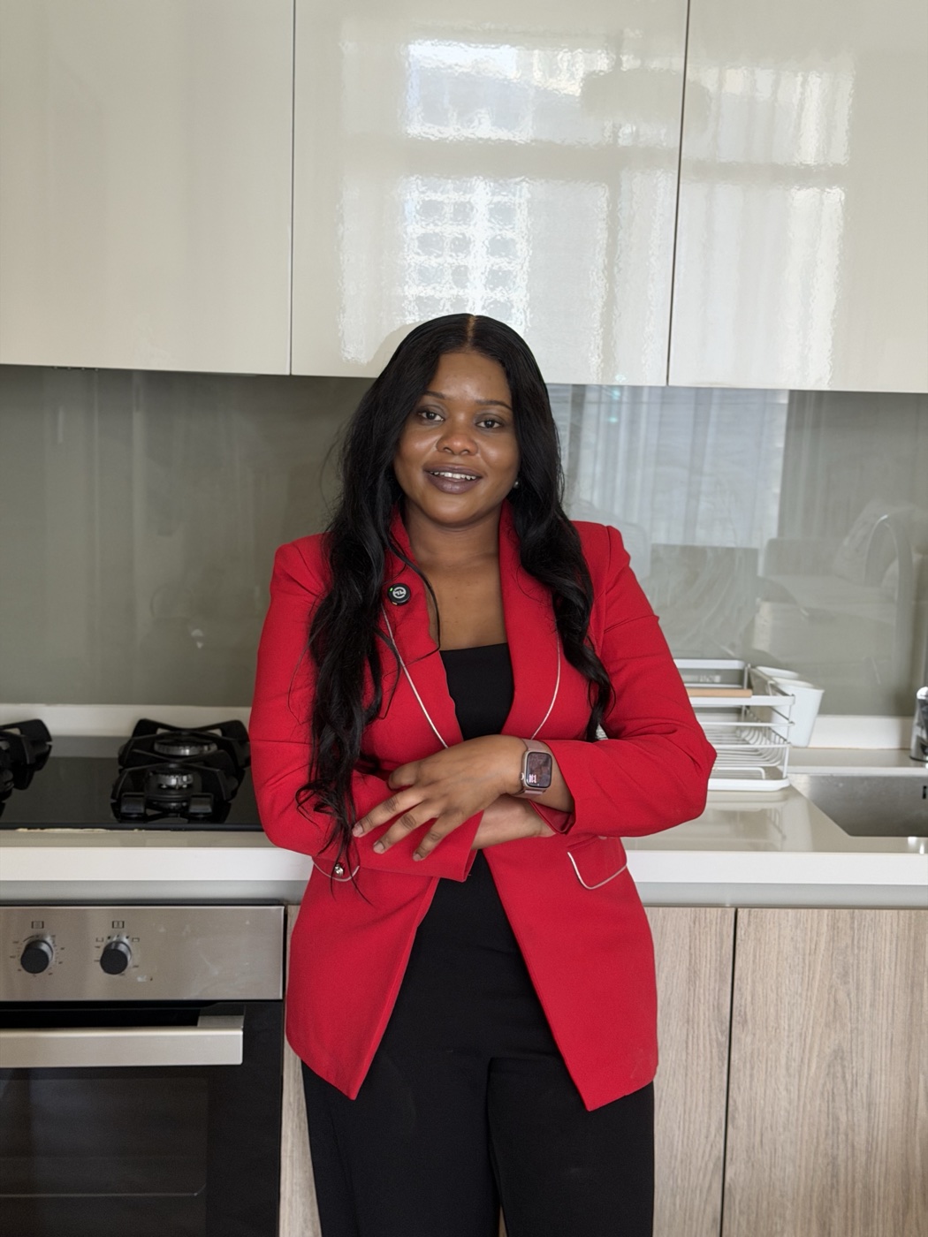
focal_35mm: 48
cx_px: 464
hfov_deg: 30.3
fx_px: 1716
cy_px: 618
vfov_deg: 39.7
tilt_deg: -8.1
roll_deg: -2.1
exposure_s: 1/60
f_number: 1.78
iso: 250
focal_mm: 6.76
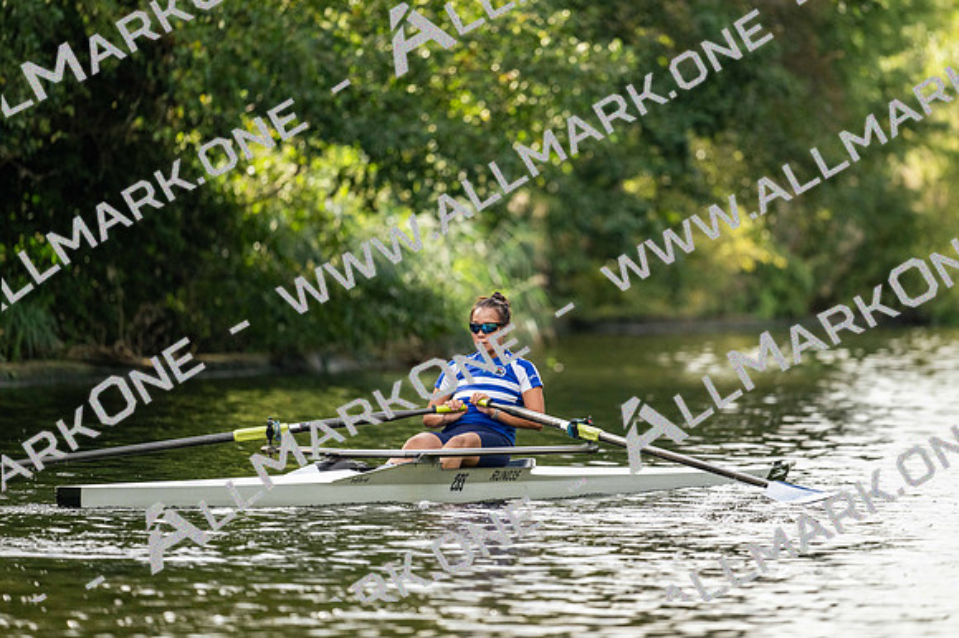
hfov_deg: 5.2
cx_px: 480
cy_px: 319
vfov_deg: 3.4
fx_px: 10652
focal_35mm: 400
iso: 1100
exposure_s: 1/2500
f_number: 4.5
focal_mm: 400
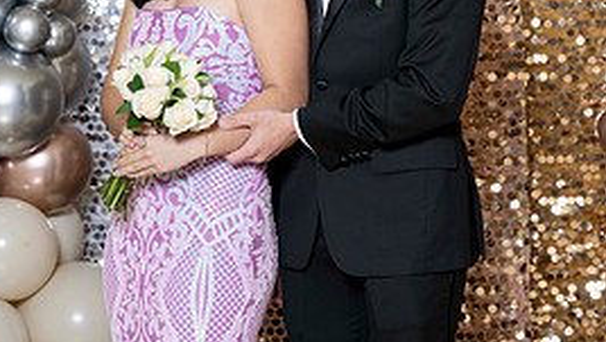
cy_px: 18
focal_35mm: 160
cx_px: 269
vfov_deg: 7.6
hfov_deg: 13.4
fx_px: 2572
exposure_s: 1/200
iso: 250
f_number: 5.6
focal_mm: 91
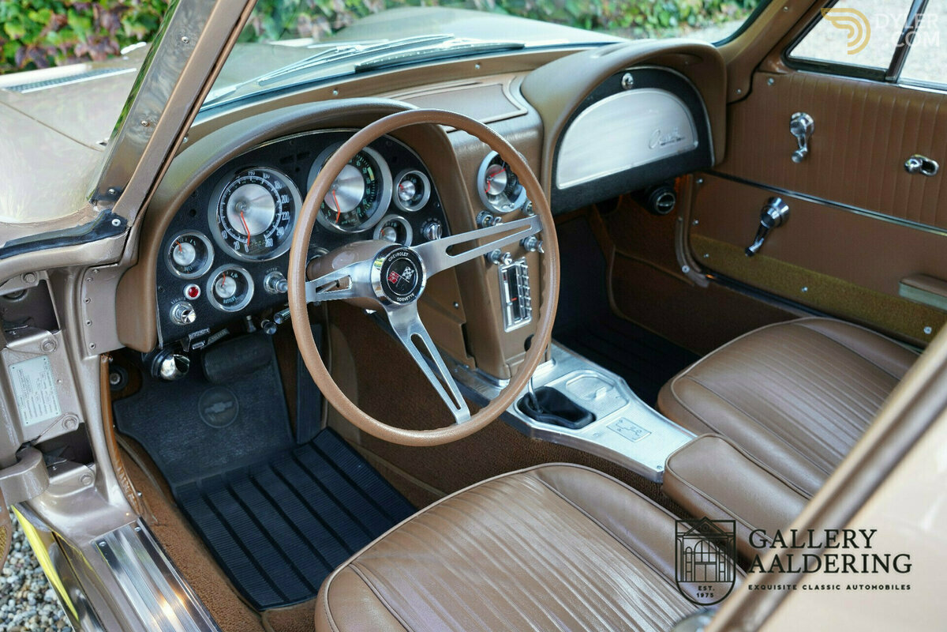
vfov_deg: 39.9
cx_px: 474
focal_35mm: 33
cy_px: 316
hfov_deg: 57.1
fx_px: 871
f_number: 5.6
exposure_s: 1/40
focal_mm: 33.1
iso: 320
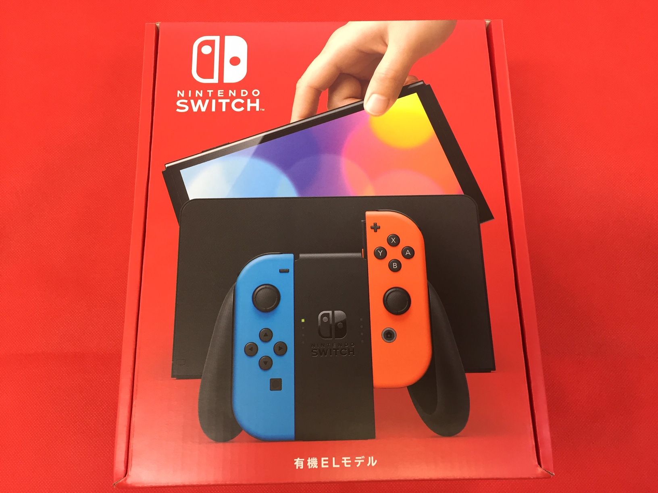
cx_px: 329
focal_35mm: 29
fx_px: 551
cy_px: 246
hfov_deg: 61.7
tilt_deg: -74.0
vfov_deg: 48.2
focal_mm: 4.15
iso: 64
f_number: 2.2
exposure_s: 1/30
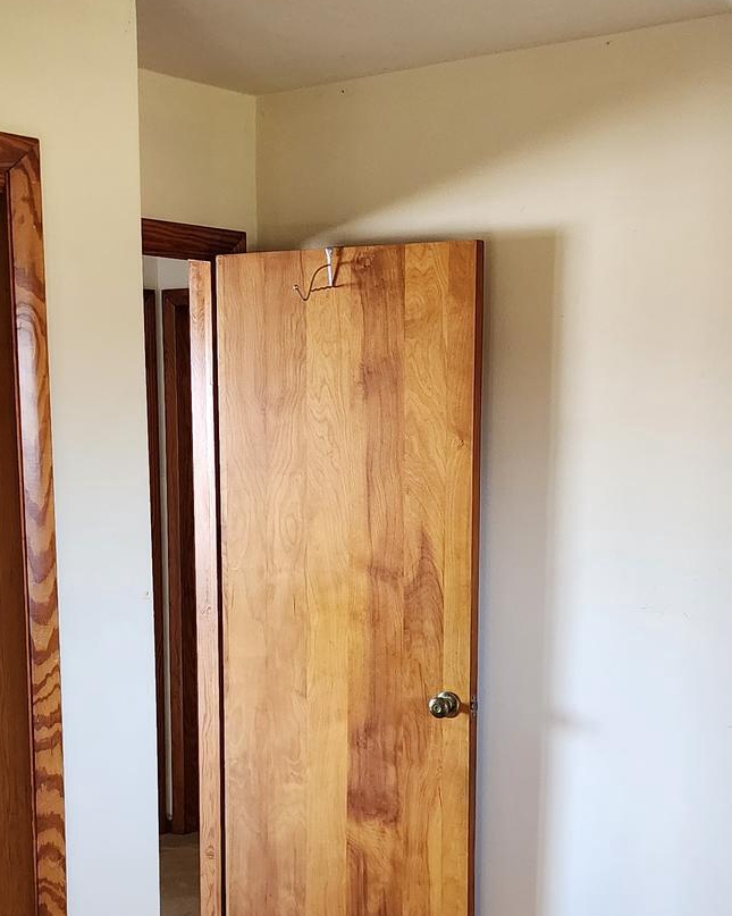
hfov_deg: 26.6
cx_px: 410
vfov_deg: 32.3
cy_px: 713
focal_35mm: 57
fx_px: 1544
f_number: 1.8
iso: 640
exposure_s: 1/120
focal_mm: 6.4
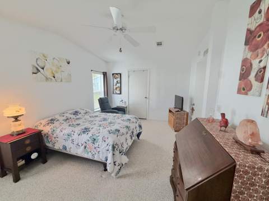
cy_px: 100
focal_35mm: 14
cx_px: 134
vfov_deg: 85.6
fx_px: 109
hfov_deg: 102.1
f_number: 2.2
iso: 320
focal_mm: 2.22
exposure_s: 1/120
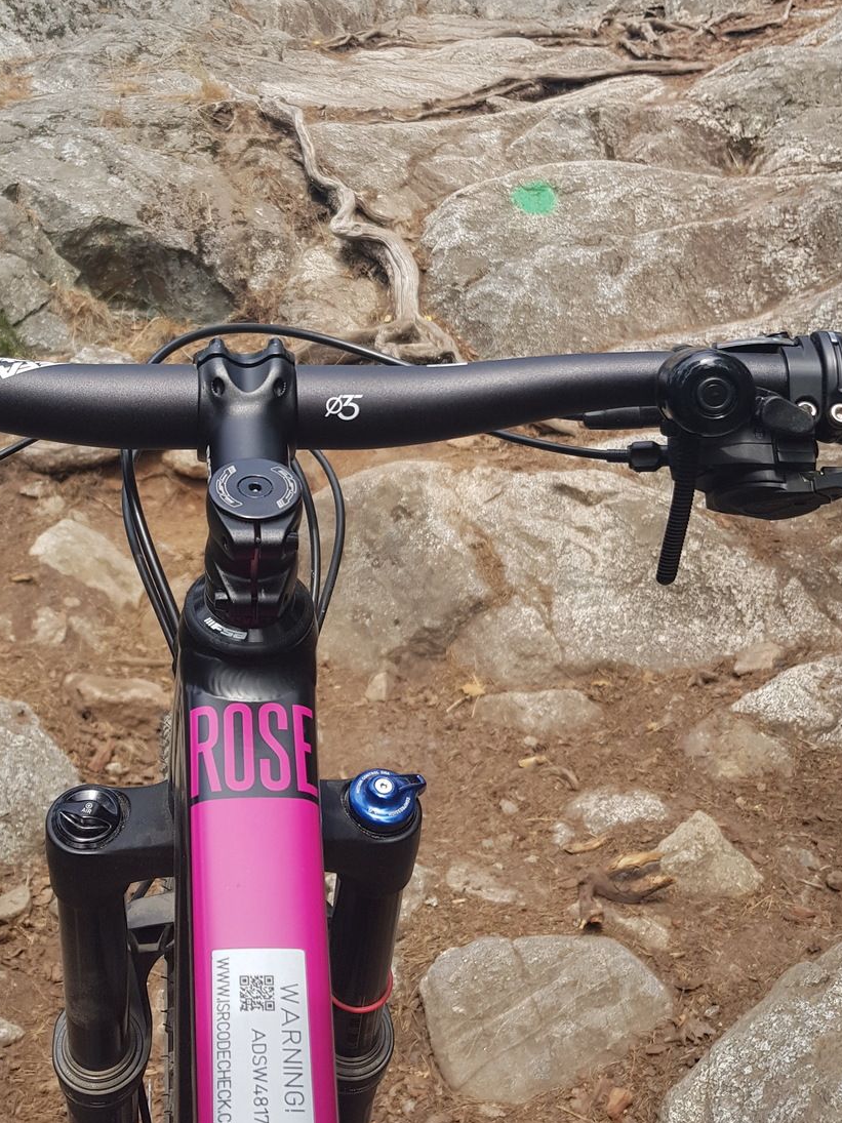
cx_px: 238
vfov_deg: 48.0
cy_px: 357
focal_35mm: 38
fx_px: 1233
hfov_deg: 37.0
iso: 40
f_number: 1.7
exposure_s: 1/630
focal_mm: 4.2
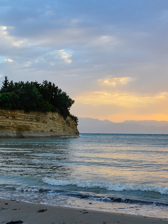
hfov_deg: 27.0
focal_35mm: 54
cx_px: 78
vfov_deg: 35.5
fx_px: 349
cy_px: 128
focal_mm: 18
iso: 250
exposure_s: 1/125
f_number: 5.6
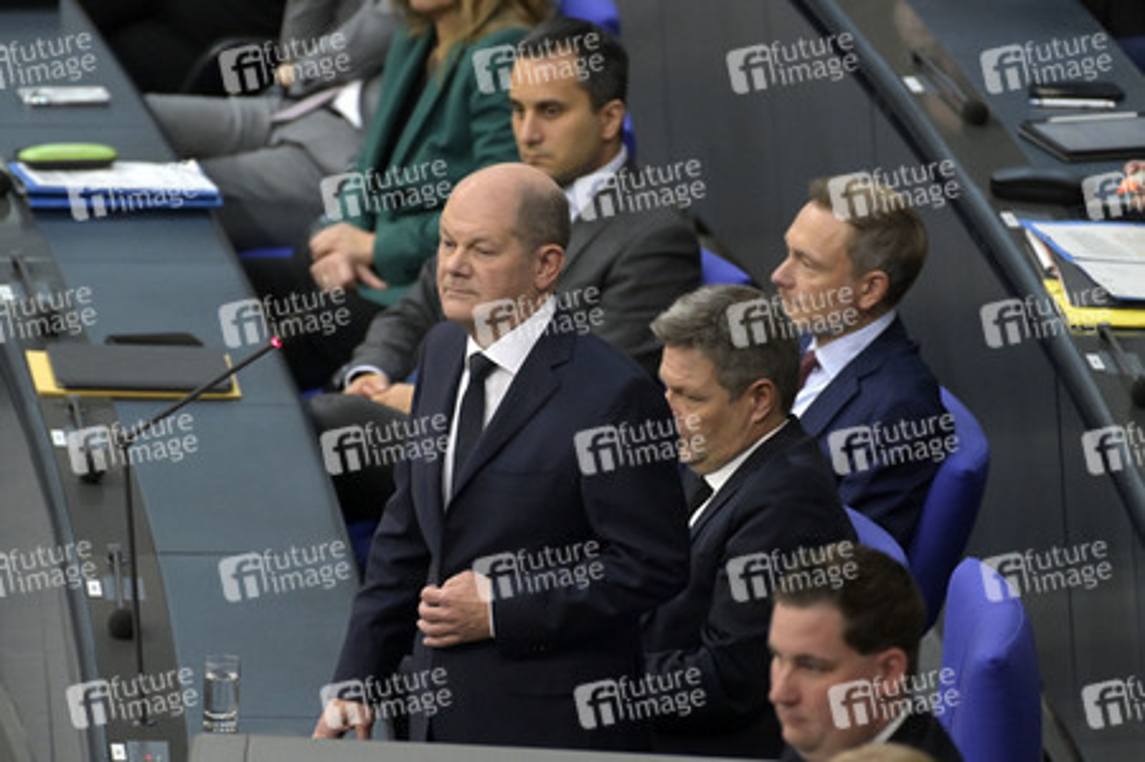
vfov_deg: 2.7
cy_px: 381
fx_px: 15891
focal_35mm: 500
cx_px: 572
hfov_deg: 4.1
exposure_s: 1/320
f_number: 5.6
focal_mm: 500
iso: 10000
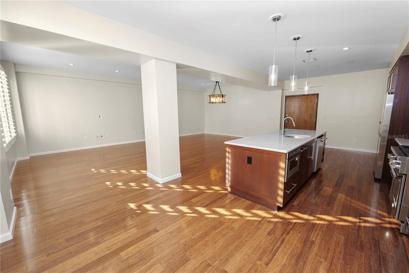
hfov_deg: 104.3
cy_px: 136
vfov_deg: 81.2
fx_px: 159
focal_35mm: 14
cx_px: 204
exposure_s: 1/50
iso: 400
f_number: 5.6
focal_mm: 14
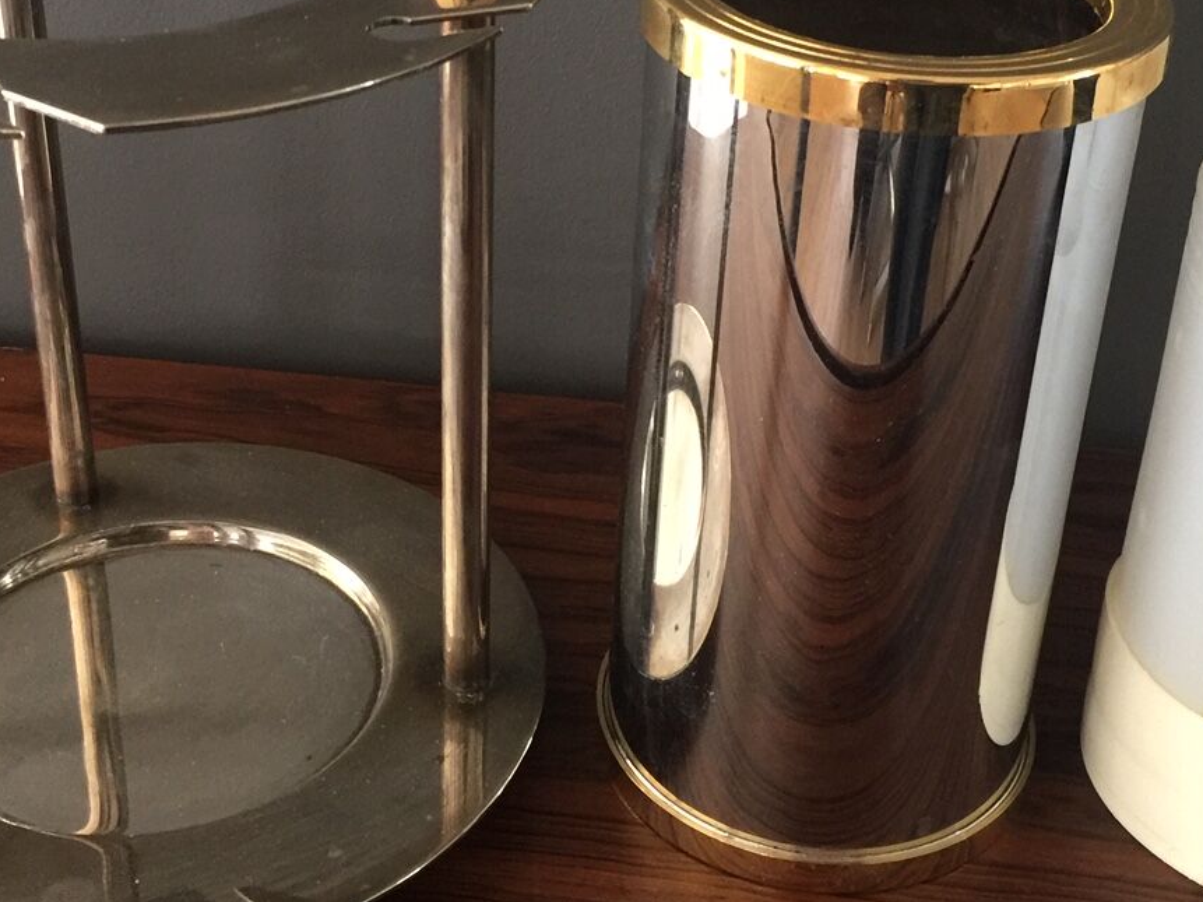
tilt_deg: -29.8
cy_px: 309
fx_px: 1911
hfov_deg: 34.9
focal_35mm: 55
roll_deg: -3.2
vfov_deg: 26.4
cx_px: 618
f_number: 2.2
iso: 125
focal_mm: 4.15
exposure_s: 1/17
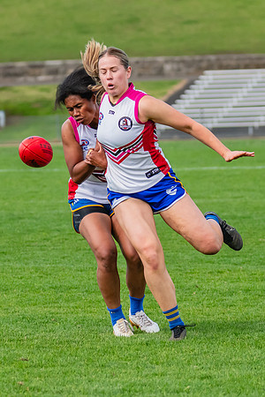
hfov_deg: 3.5
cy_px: 124
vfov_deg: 5.3
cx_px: 81
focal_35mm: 392
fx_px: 4323
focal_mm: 170
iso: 800
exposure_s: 1/1600
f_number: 5.6
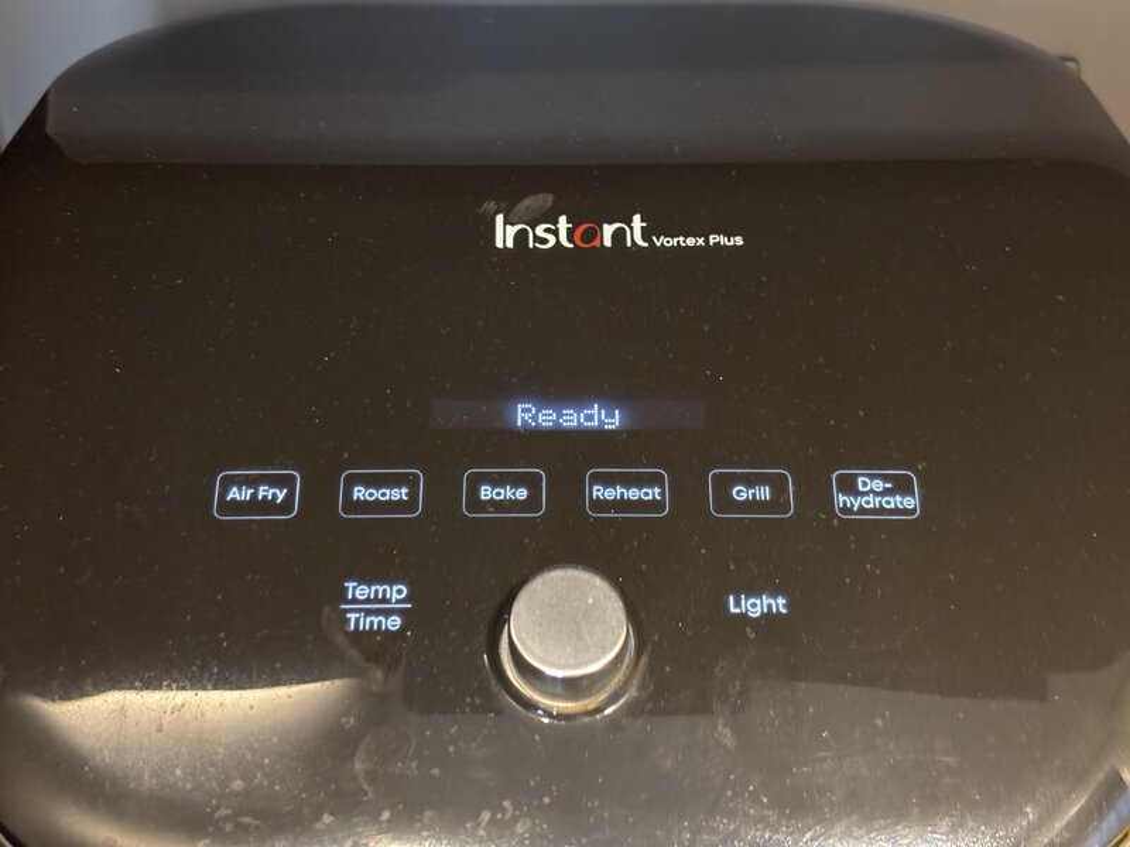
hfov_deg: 36.8
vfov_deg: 28.0
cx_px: 565
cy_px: 424
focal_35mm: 52
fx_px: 1697
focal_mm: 5.96
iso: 400
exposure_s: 1/17
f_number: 1.6
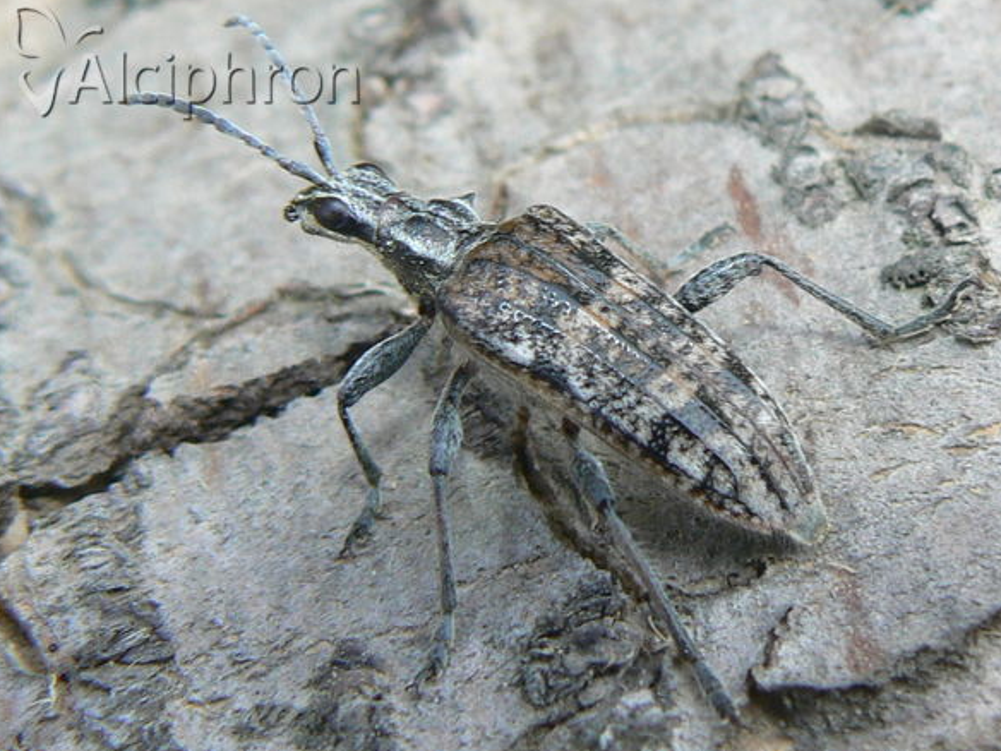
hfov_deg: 50.1
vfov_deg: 38.7
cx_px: 506
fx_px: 1070
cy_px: 367
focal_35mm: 37
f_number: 4.5
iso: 80
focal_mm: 6
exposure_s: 1/100
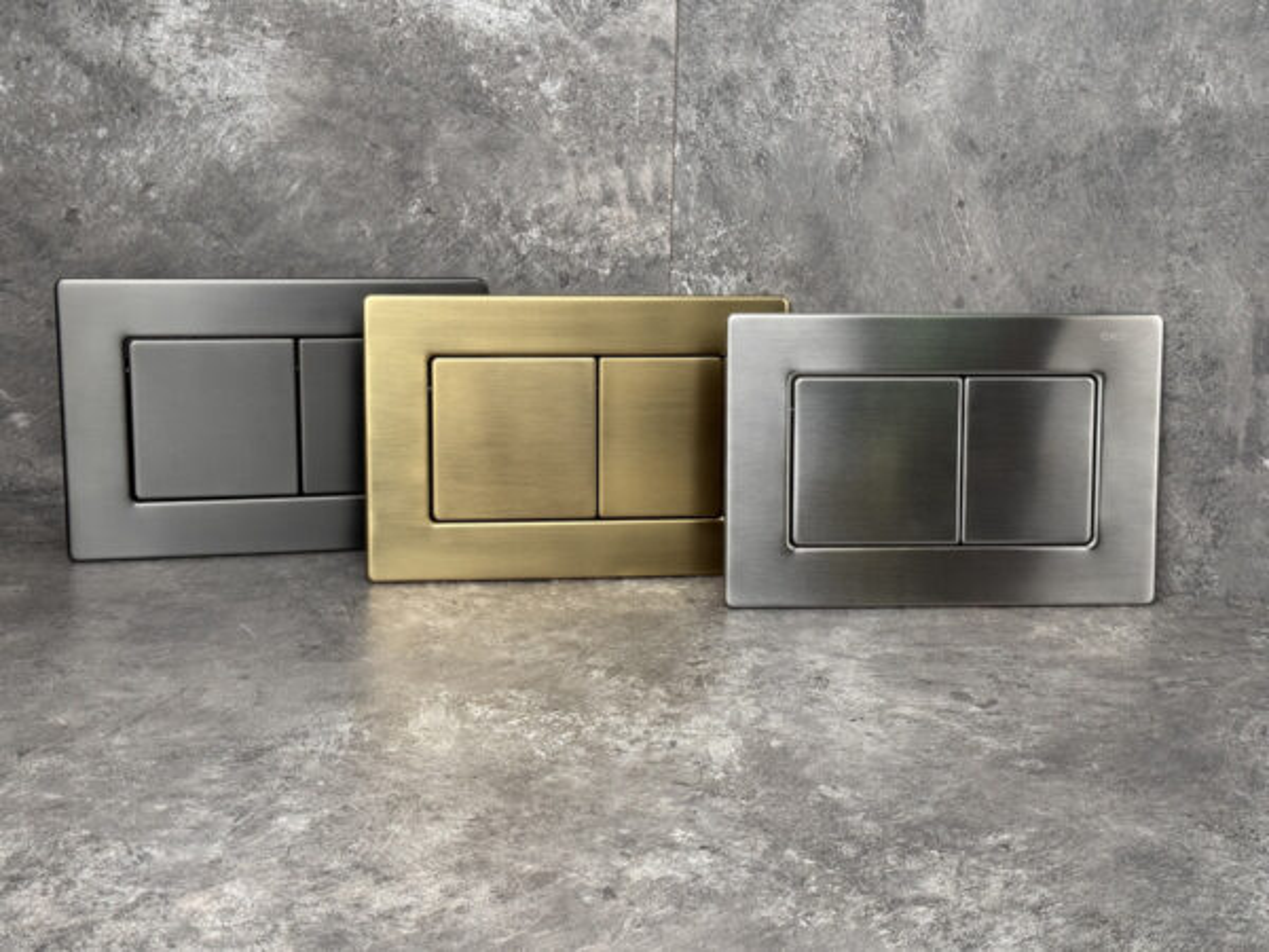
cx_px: 634
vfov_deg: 30.3
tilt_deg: -13.5
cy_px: 476
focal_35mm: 48
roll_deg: +1.1
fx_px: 1760
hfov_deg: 39.7
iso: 64
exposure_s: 1/311
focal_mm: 6.76
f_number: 1.78
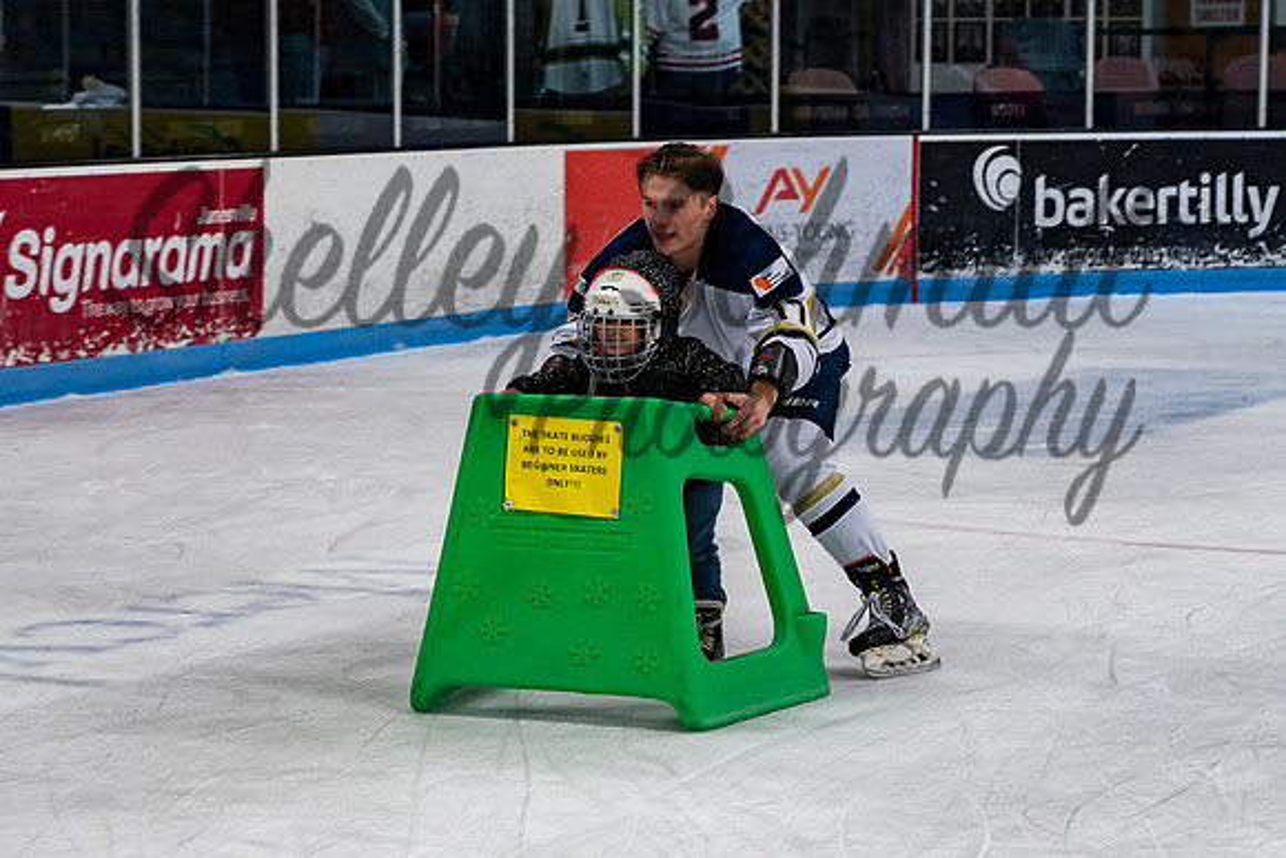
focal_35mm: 115
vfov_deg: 11.9
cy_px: 512
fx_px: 4120
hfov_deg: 17.7
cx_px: 495
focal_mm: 55
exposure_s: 1/250
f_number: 4
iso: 400
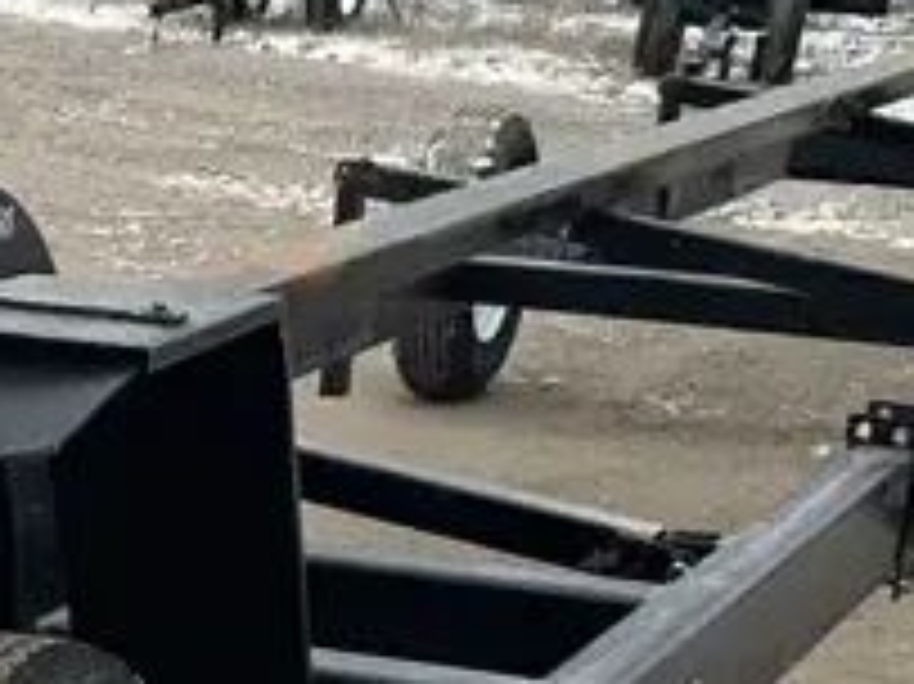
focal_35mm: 137
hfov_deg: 13.6
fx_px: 3615
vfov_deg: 10.3
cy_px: 1166
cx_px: -450
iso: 20
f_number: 1.8
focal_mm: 3
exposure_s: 1/213
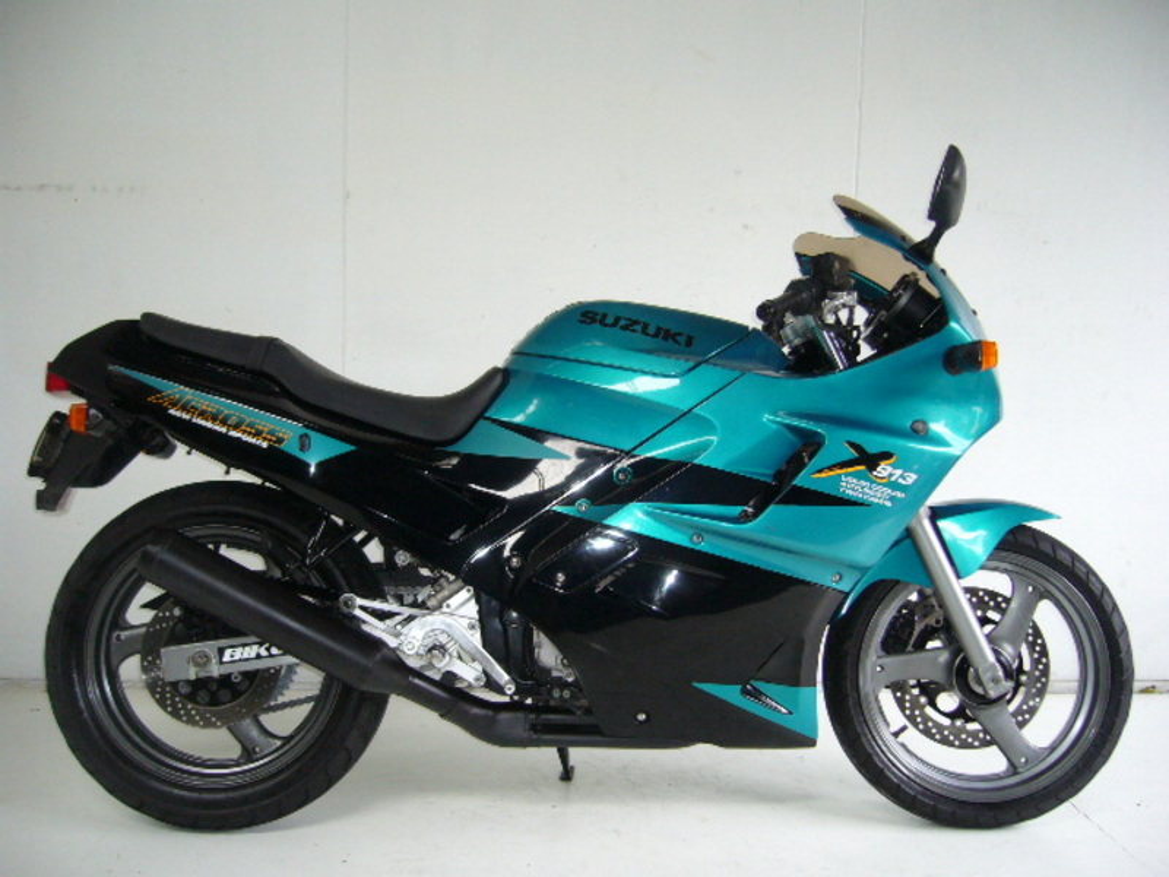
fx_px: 1182
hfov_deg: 52.6
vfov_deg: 40.7
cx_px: 584
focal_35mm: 35
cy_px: 438
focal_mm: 5.8
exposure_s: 1/60
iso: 100
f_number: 2.8
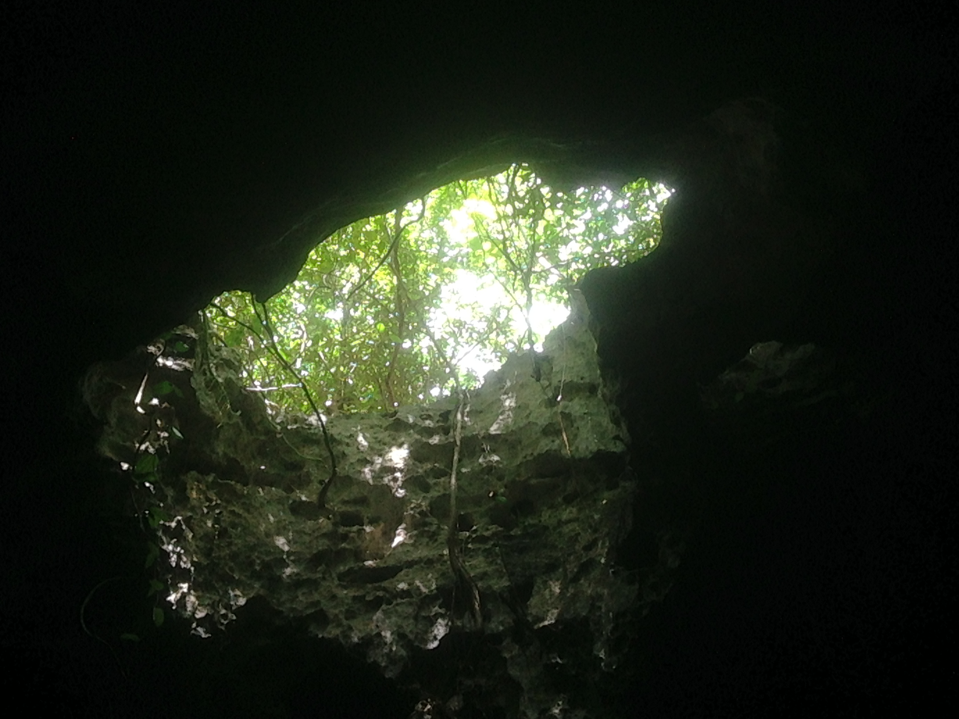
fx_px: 1080
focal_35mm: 39
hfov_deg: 47.8
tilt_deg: +47.9
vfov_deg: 36.8
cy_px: 403
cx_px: 509
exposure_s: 1/146
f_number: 2.4
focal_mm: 4.12
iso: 200
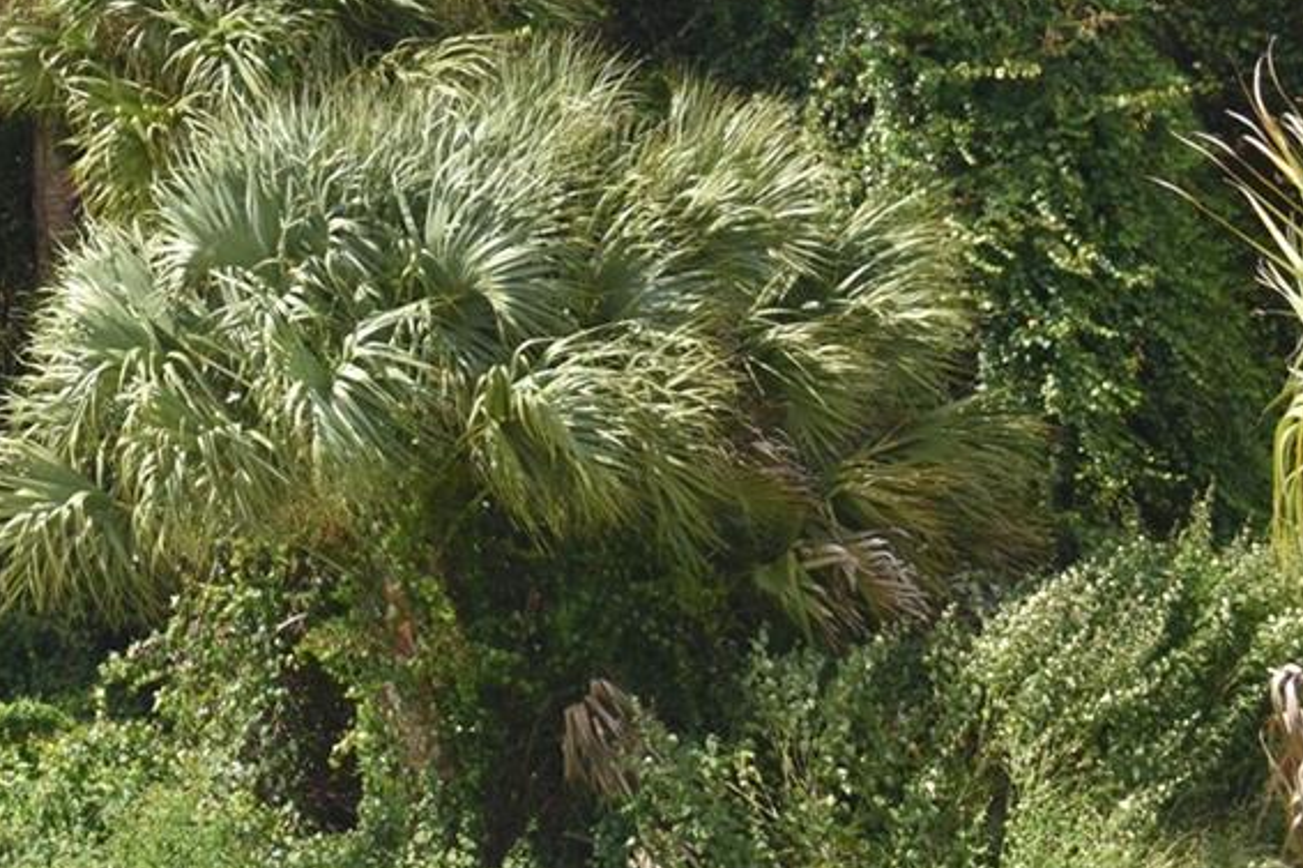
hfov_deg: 8.7
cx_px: -355
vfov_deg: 5.8
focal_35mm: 233
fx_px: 8445
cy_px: -336
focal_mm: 55
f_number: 10
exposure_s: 1/200
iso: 100
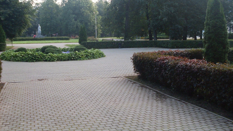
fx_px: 260
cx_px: 117
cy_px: 43
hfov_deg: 48.4
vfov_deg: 28.2
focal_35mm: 42
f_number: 2.8
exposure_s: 1/125
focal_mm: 6.3
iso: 80
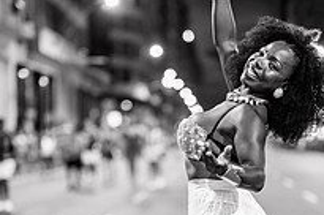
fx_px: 988
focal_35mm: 110
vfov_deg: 12.3
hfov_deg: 18.6
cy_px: 213
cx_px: 186
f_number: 1.2
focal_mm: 50
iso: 2000
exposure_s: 1/320
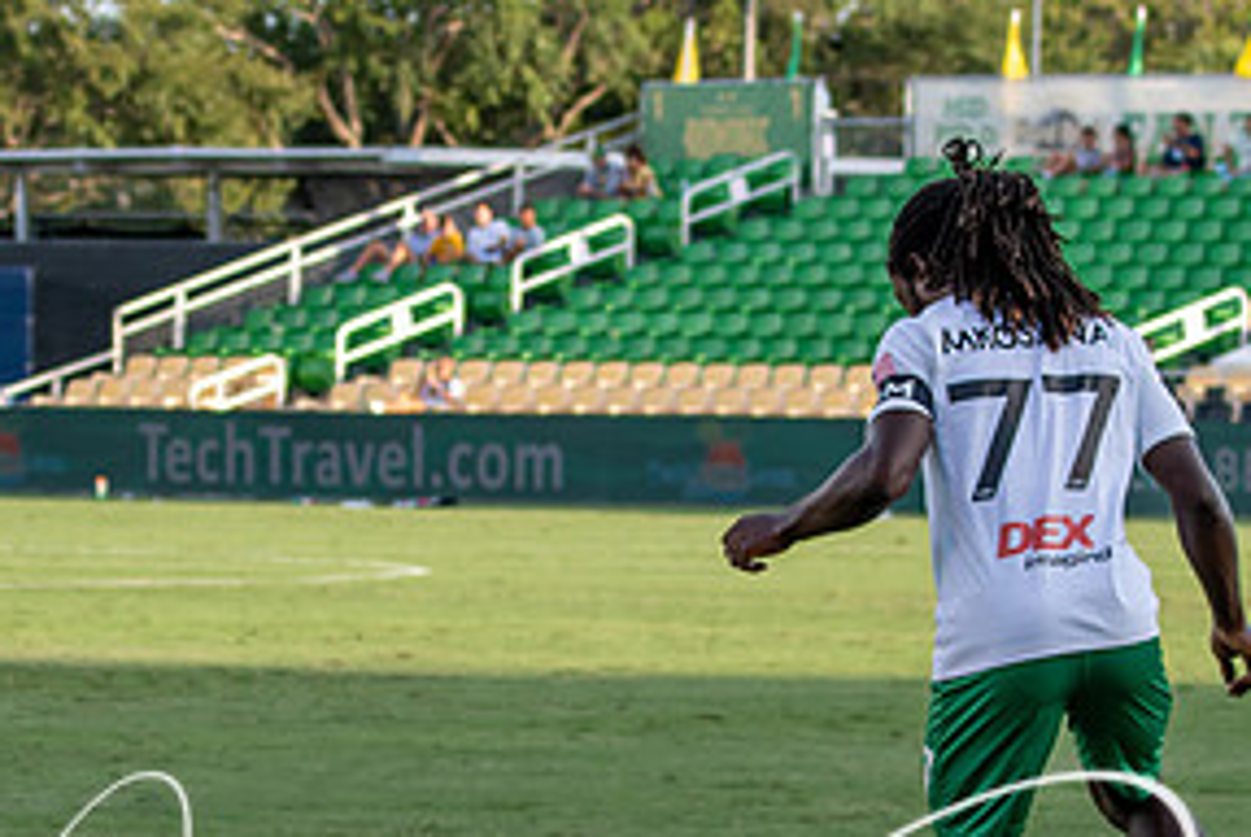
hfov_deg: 6.8
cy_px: 604
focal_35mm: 303
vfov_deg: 4.5
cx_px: 580
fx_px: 10540
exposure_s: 1/500
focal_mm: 100
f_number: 5.6
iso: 400
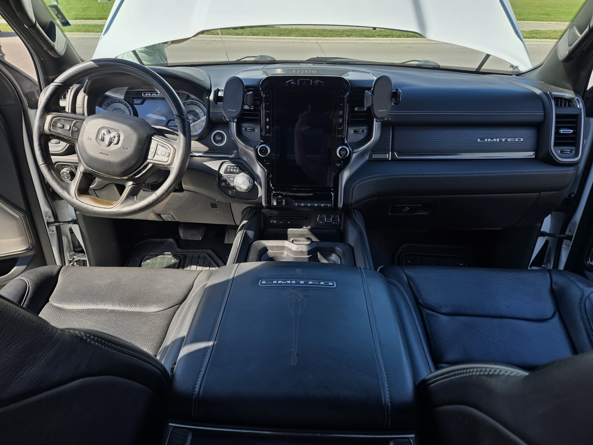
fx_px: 394
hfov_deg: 73.9
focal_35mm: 23
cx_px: 296
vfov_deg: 58.9
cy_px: 222
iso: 25
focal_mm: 5.4
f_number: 1.8
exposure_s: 1/318
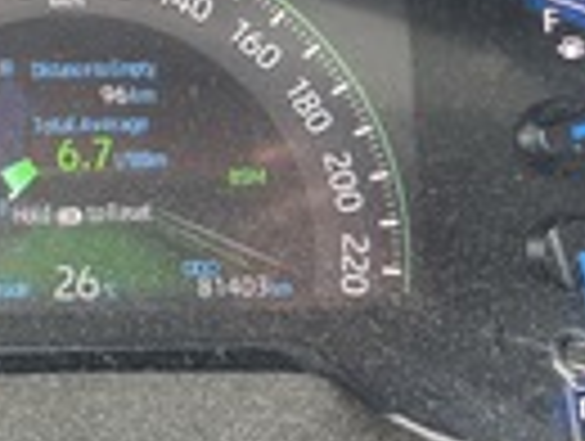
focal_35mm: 84
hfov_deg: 22.4
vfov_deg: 17.3
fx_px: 1422
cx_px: 14
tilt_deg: -17.5
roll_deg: -0.2
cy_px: 25
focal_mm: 5.96
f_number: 1.6
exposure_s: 1/60
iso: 160
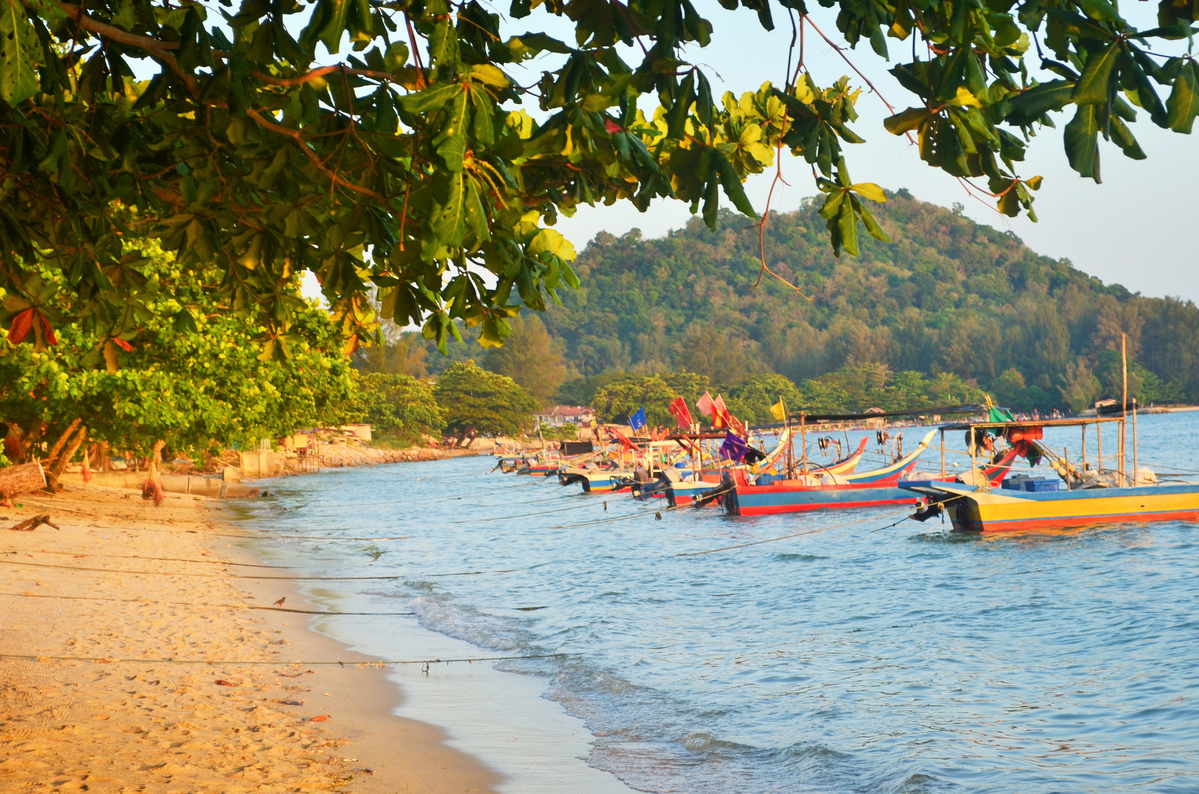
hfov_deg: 24.7
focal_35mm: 82
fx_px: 2742
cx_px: 600
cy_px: 397
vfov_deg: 16.5
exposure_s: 1/180
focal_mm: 55
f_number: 6.7
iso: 200
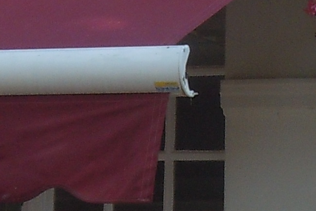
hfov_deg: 7.6
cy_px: 138
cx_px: 144
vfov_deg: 5.1
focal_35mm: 270
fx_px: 2370
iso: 100
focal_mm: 7.1
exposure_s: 1/320
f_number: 3.7
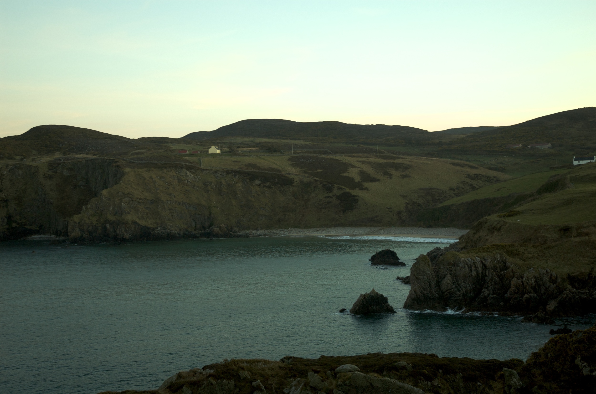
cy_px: 197
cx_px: 298
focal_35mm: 52
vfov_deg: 25.6
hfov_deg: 37.9
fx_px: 867
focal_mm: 35
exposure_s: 1/50
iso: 200
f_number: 4.2
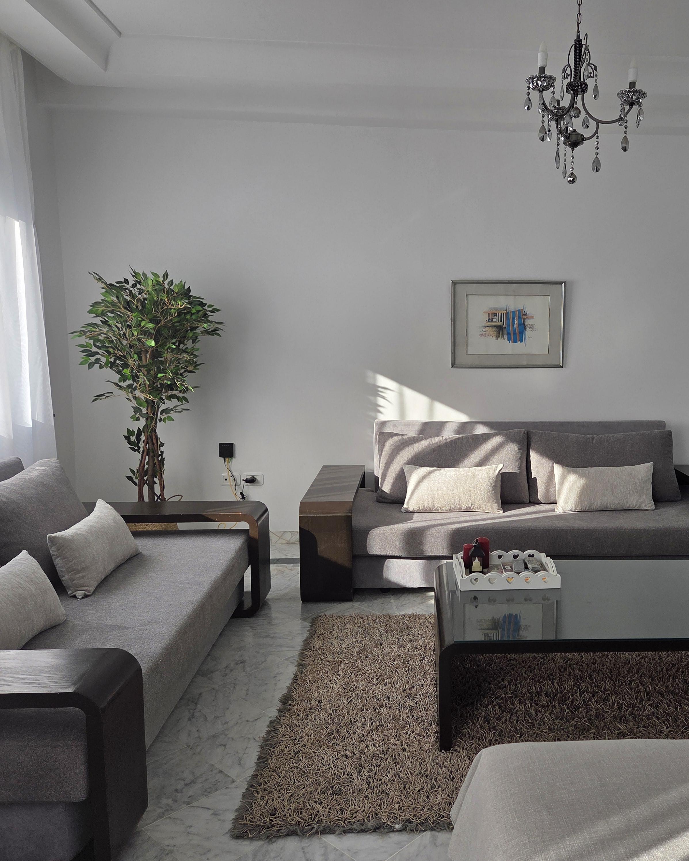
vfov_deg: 58.8
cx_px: 465
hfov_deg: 47.6
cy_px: 431
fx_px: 765
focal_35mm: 30
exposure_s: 1/1179
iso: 80
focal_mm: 5.4
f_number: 1.8
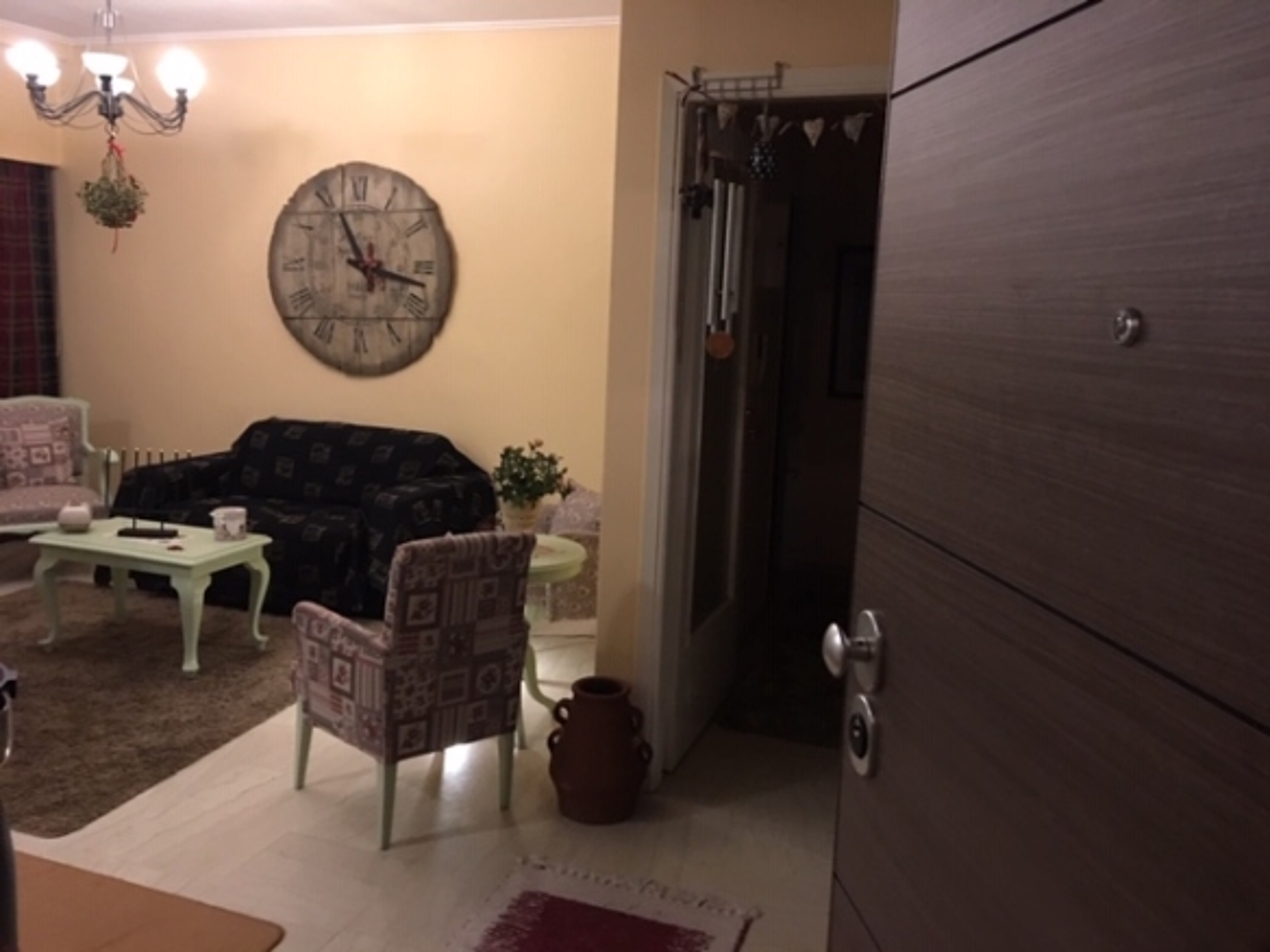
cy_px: 476
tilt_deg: -7.1
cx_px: 635
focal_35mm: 29
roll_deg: -2.8
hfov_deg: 61.7
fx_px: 1064
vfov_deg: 48.2
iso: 125
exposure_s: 1/8
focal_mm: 4.15
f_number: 2.2
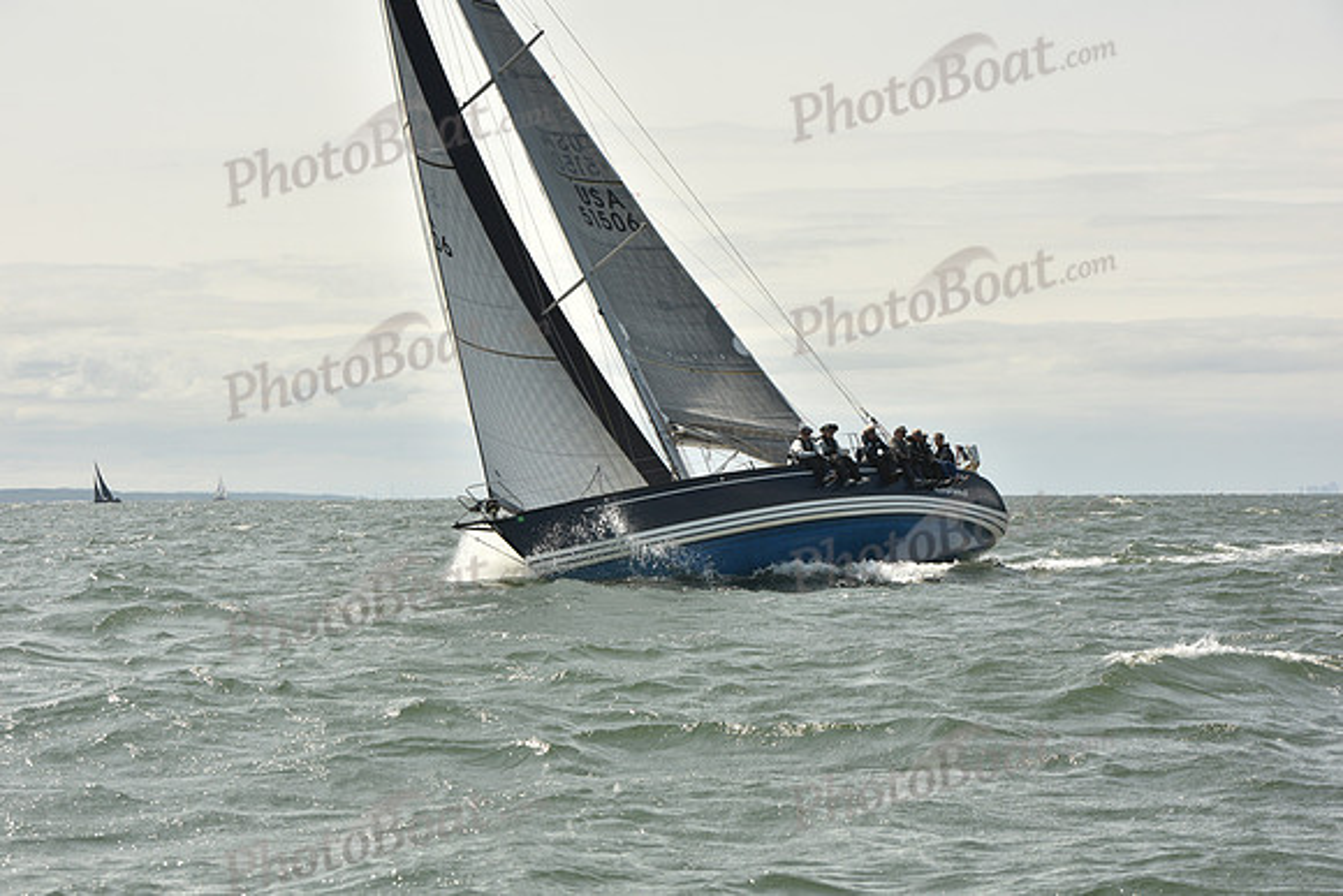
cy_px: 448
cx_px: 672
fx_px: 3657
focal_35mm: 98
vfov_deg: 14.0
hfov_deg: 20.8
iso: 250
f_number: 9
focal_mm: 98
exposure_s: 1/800
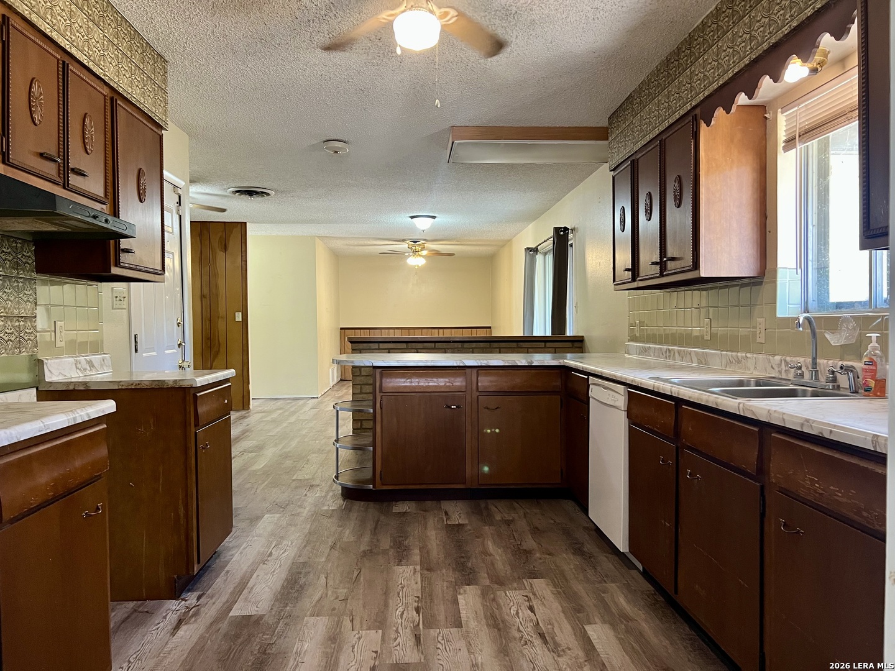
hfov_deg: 67.3
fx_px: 672
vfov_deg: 53.1
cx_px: 448
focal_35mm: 26
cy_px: 336
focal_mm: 5.7
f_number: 1.5
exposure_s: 1/60
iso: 320
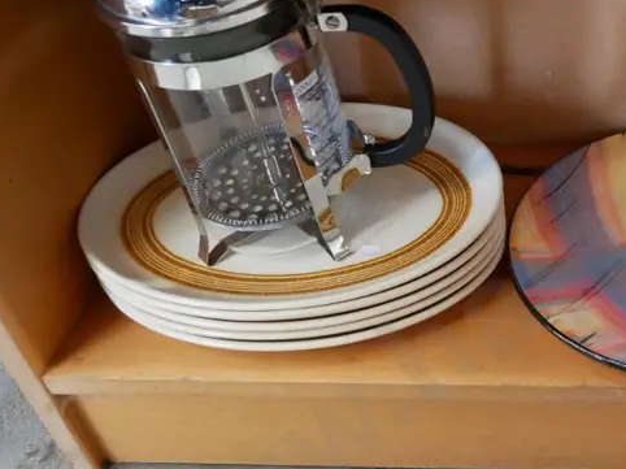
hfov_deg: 33.6
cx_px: 653
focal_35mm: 51
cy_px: 199
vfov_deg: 28.5
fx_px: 922
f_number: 4
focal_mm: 12
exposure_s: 1/50
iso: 3200
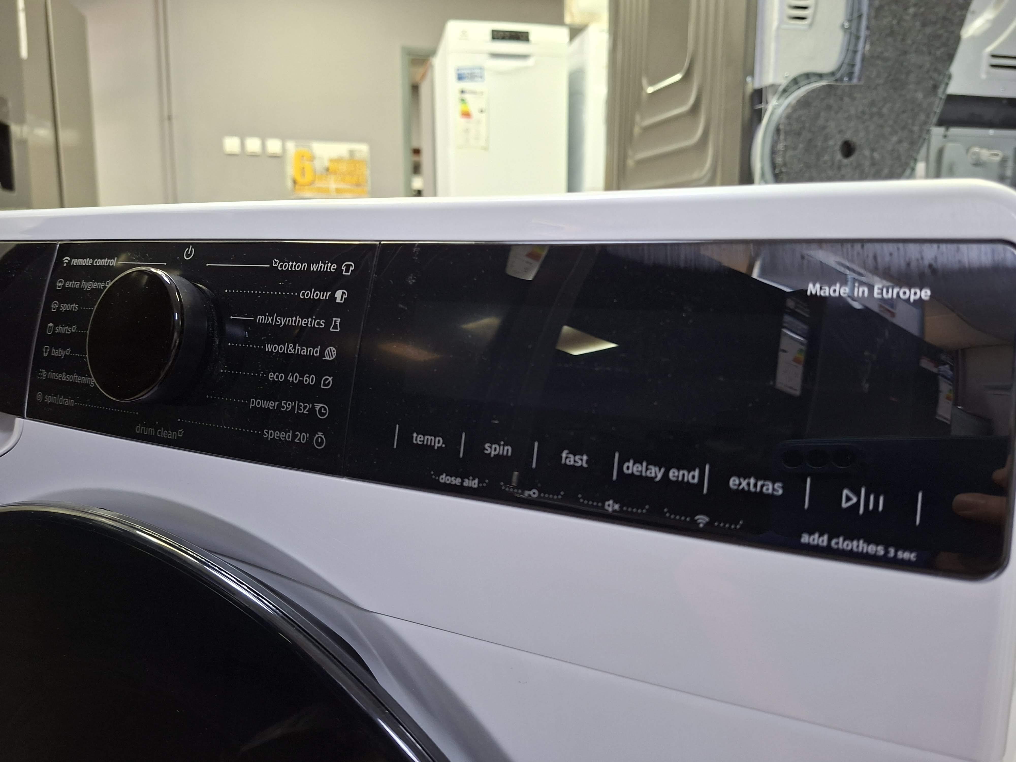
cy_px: 381
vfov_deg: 58.9
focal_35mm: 23
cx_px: 508
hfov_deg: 73.9
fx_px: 675
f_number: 1.8
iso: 320
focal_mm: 5.54
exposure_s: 1/50
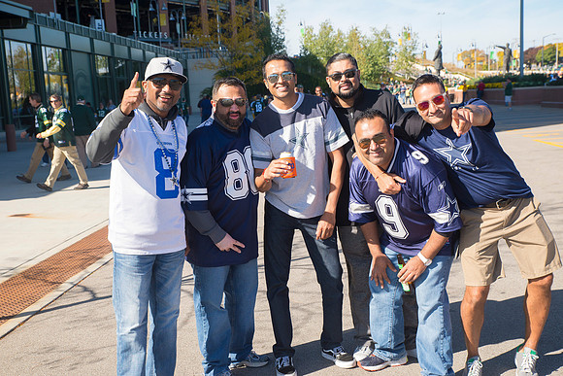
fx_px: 751
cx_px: 282
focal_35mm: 48
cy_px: 188
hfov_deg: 41.1
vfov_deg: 28.1
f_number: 8
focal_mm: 48
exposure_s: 1/800
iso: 400
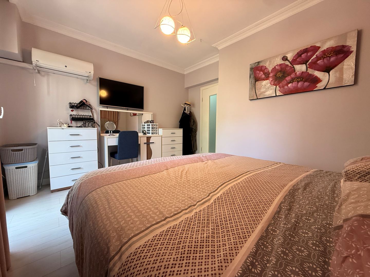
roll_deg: -0.6
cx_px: 185
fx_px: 150
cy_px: 138
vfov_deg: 85.7
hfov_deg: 102.1
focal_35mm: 14
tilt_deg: -2.1
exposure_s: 1/50
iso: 200
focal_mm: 2.22
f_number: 2.2
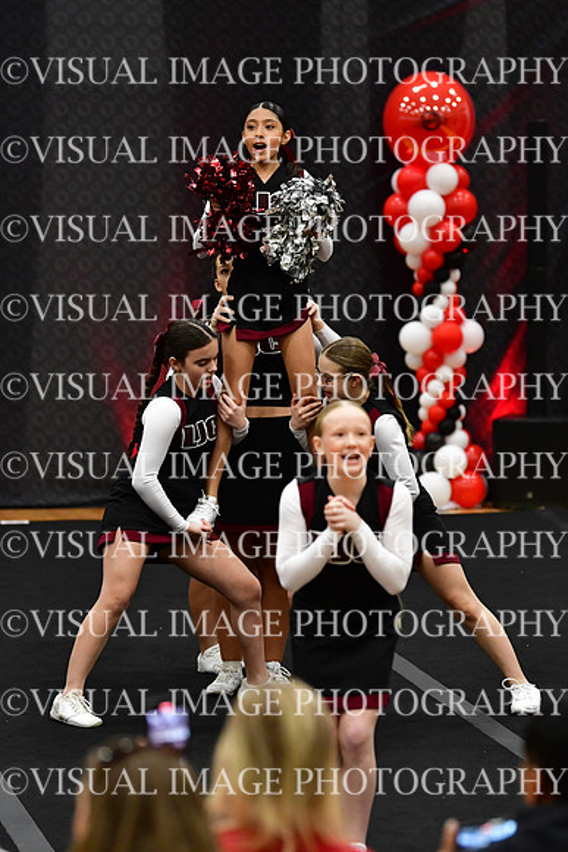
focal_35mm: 202
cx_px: 284
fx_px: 4777
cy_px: 426
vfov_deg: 10.2
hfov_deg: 6.8
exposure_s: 1/800
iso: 4000
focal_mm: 135
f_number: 2.8
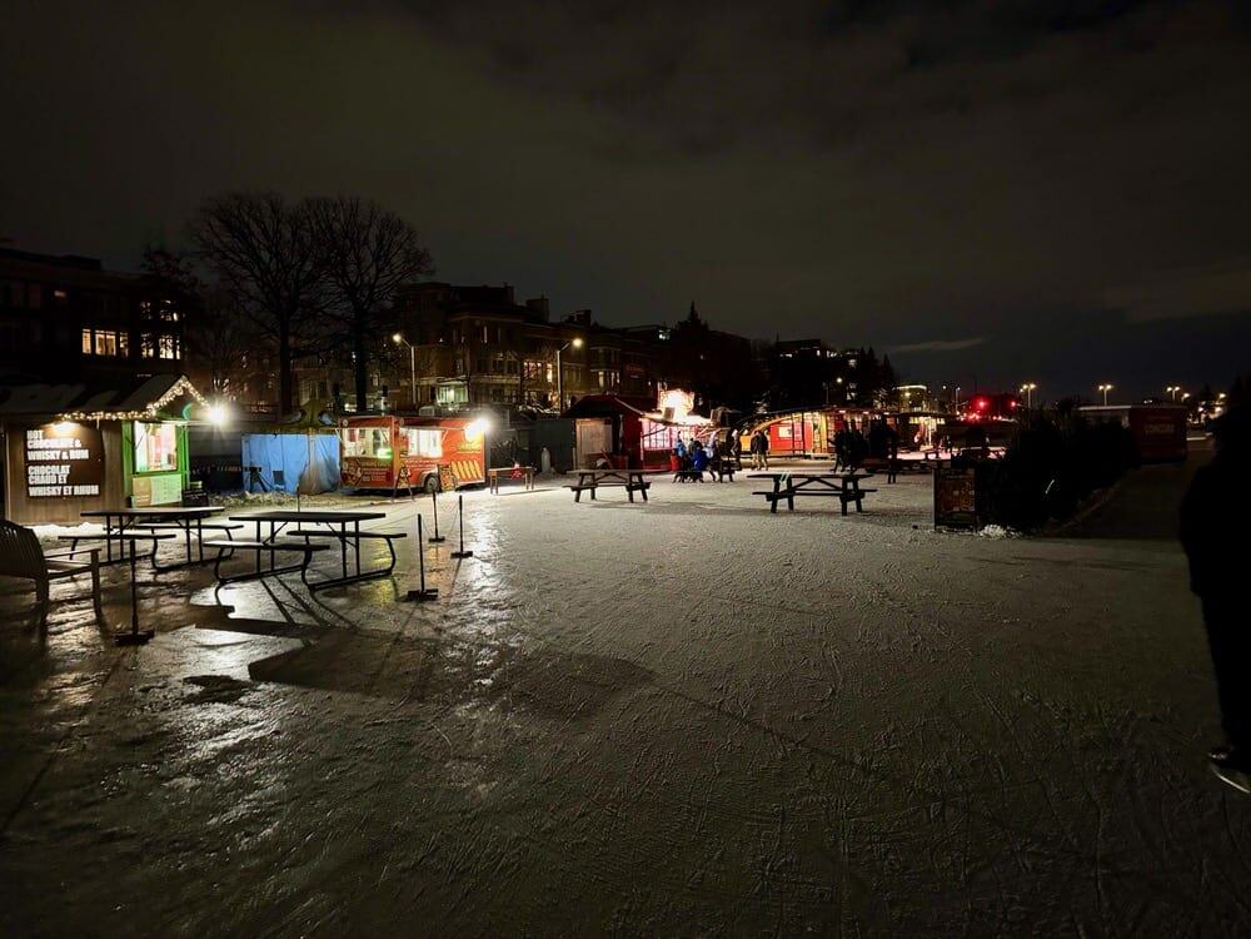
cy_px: 470
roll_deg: +0.2
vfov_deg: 56.8
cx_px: 626
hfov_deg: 71.6
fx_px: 867
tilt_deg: -0.7
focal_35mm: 24
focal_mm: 6.76
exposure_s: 1/24
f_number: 1.78
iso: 1600
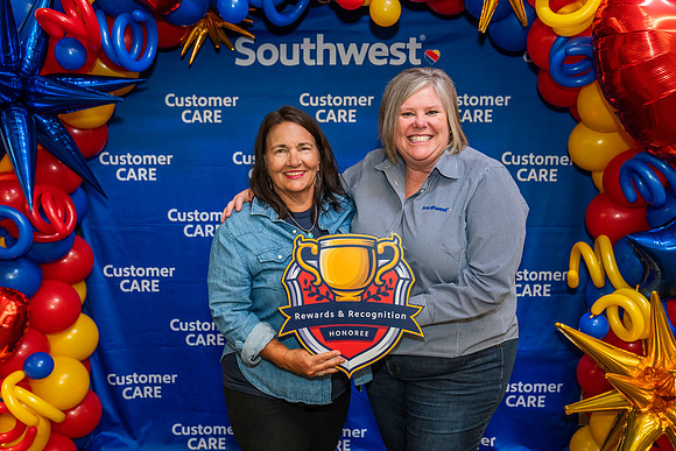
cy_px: 250
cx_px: 320
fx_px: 727
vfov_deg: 34.4
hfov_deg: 49.8
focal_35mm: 39
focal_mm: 35
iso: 1250
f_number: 4
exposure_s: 1/160
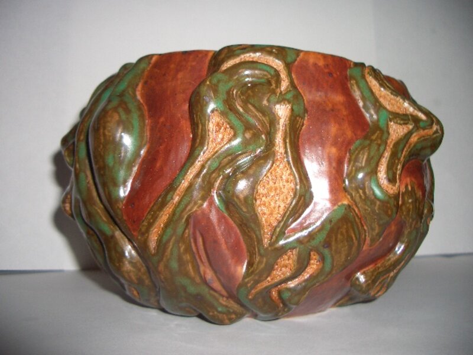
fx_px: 478
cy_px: 178
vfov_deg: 40.7
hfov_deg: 52.6
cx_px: 236
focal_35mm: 35
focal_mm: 5.8
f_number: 2.6
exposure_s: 1/60
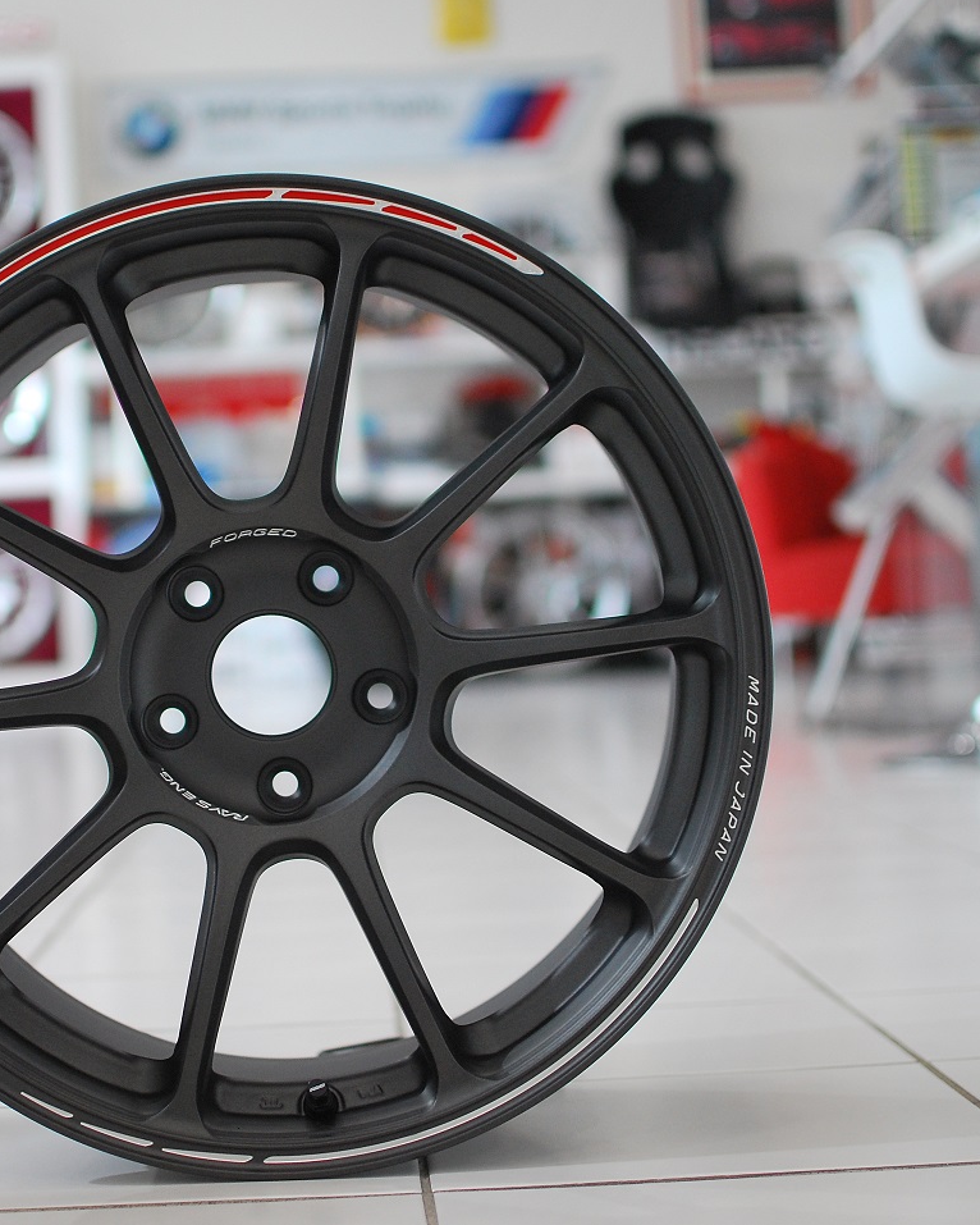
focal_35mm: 75
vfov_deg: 25.5
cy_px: 607
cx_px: 228
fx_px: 2708
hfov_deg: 20.3
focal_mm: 35
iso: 400
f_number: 1.8
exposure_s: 1/640
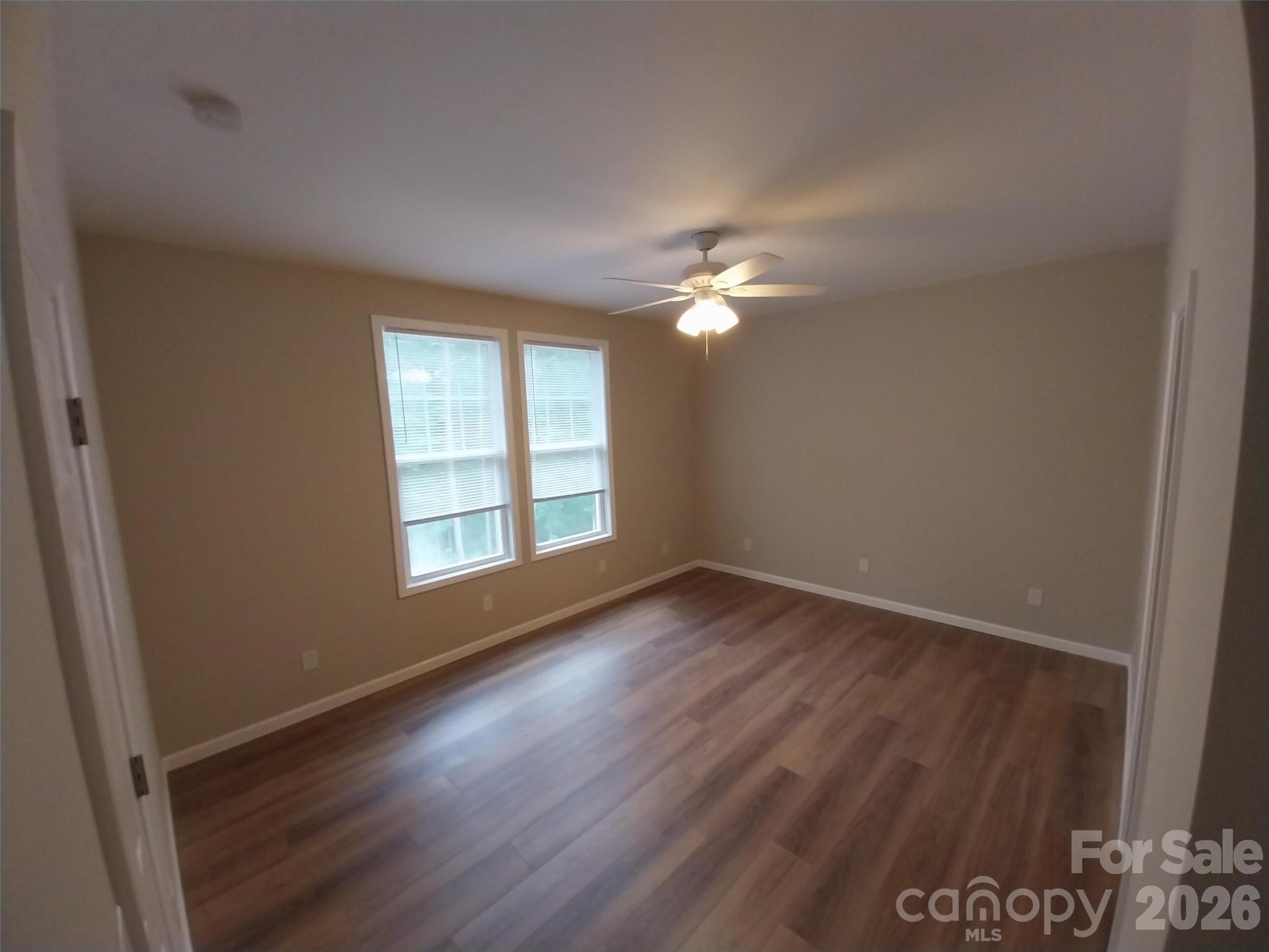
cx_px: 634
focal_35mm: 13
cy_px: 476
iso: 161
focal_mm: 1.13
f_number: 2.2
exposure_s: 1/60.2
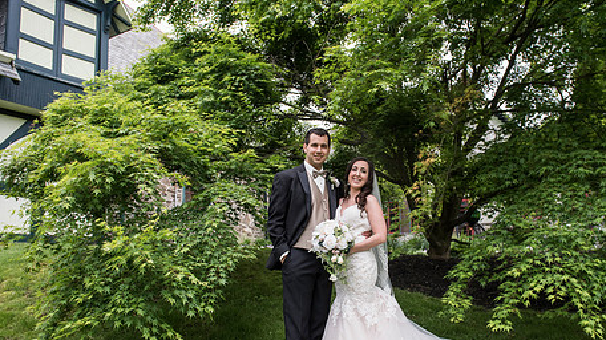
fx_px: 514
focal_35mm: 32
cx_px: 350
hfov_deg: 60.7
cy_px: 212
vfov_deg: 36.4
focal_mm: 24
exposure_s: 1/1250
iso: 640
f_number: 4
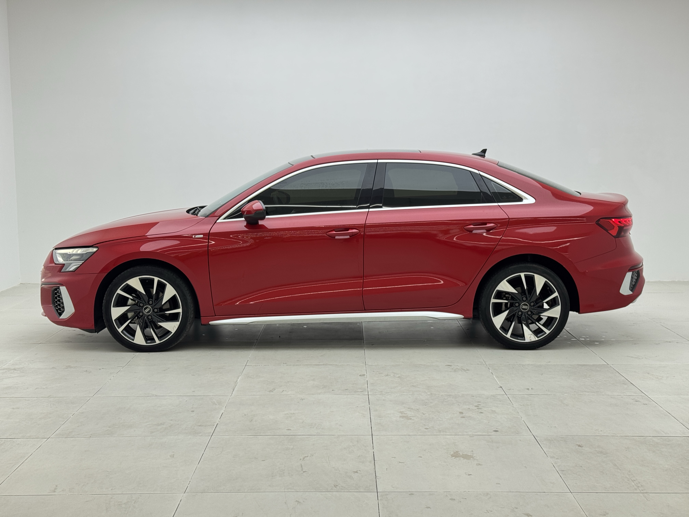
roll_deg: +0.9
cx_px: 344
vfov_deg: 30.3
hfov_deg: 39.7
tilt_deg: -7.1
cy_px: 258
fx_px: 955
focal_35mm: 48
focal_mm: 6.76
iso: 64
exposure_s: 1/315
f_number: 1.78
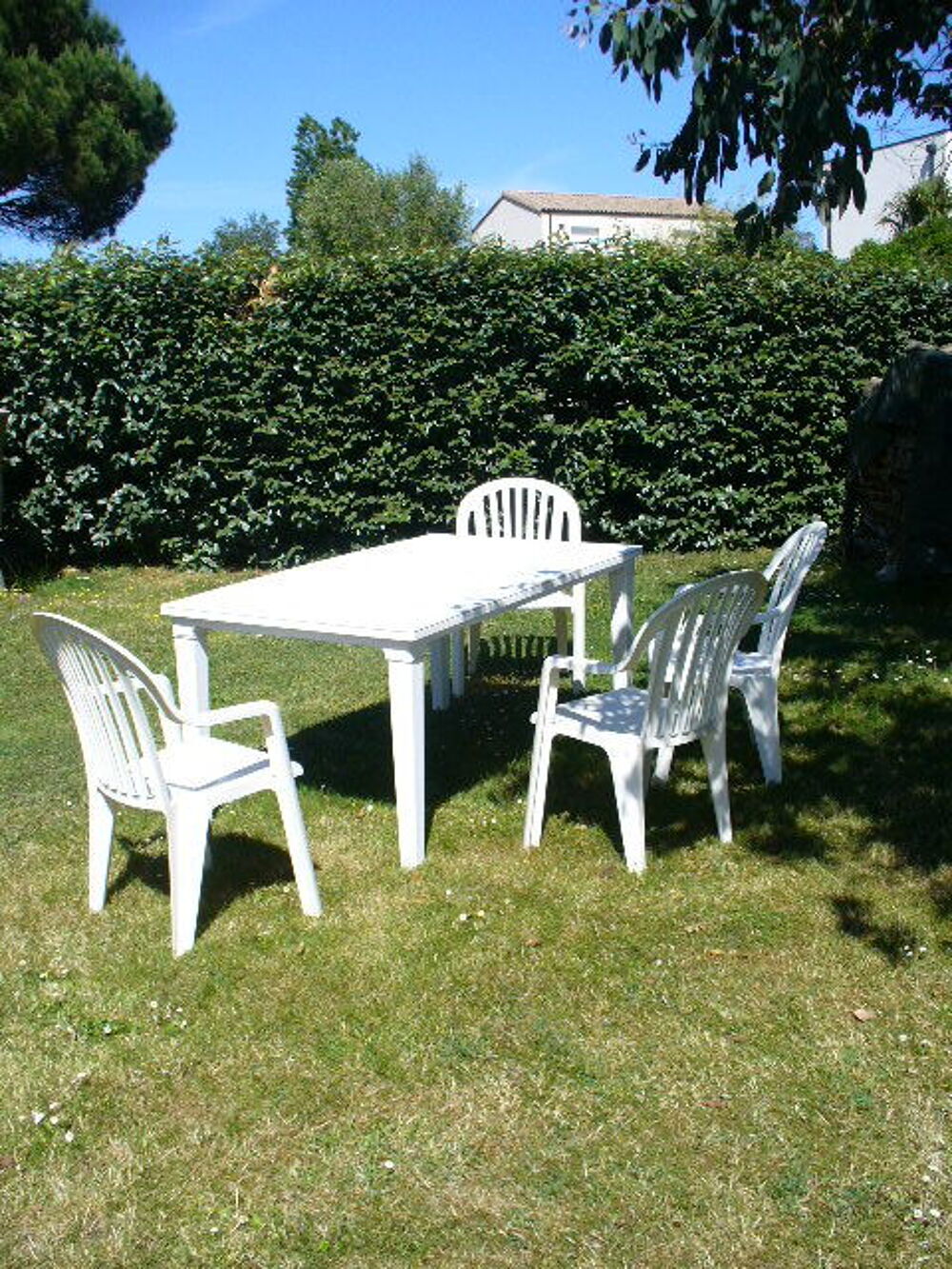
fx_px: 1357
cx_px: 476
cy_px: 634
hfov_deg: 38.7
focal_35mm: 37
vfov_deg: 50.1
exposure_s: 1/320
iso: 80
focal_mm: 6.1
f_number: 5.6
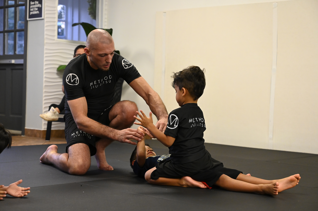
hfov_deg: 28.9
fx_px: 618
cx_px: 159
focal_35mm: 70
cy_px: 106
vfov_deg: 19.4
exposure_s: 1/160
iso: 5000
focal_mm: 70
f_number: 4.5
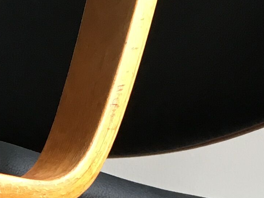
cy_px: 351
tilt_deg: -8.8
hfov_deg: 12.0
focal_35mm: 161
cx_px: -66
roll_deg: -0.1
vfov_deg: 8.9
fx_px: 1228
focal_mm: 4.15
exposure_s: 1/33
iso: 40
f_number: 2.2
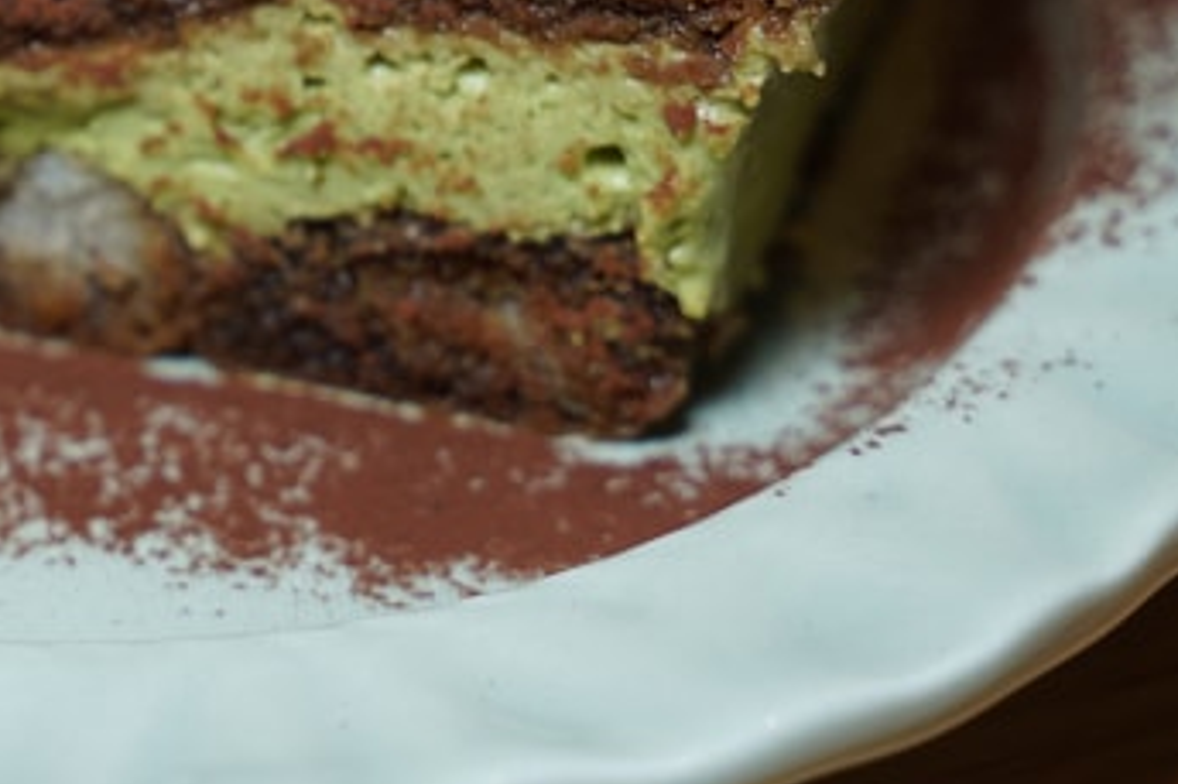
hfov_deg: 7.8
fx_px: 8569
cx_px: 79
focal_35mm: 262
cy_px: -257
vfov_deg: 5.2
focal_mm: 75
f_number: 4
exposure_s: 1/100
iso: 100
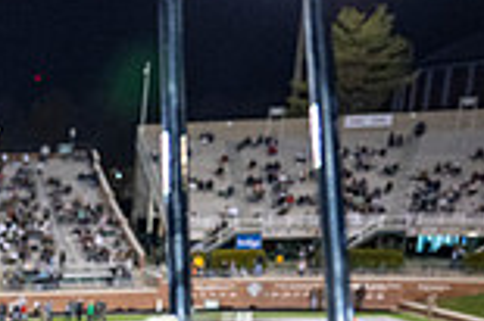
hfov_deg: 19.1
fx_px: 1209
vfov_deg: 13.6
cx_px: -290
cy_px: 581
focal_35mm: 90
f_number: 3.2
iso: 2000
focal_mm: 24
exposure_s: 1/500
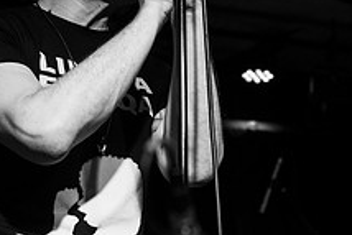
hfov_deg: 17.0
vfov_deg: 11.5
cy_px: 98
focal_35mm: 119
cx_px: 298
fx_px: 1164
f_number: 3.2
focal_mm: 44
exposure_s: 1/200
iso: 2000
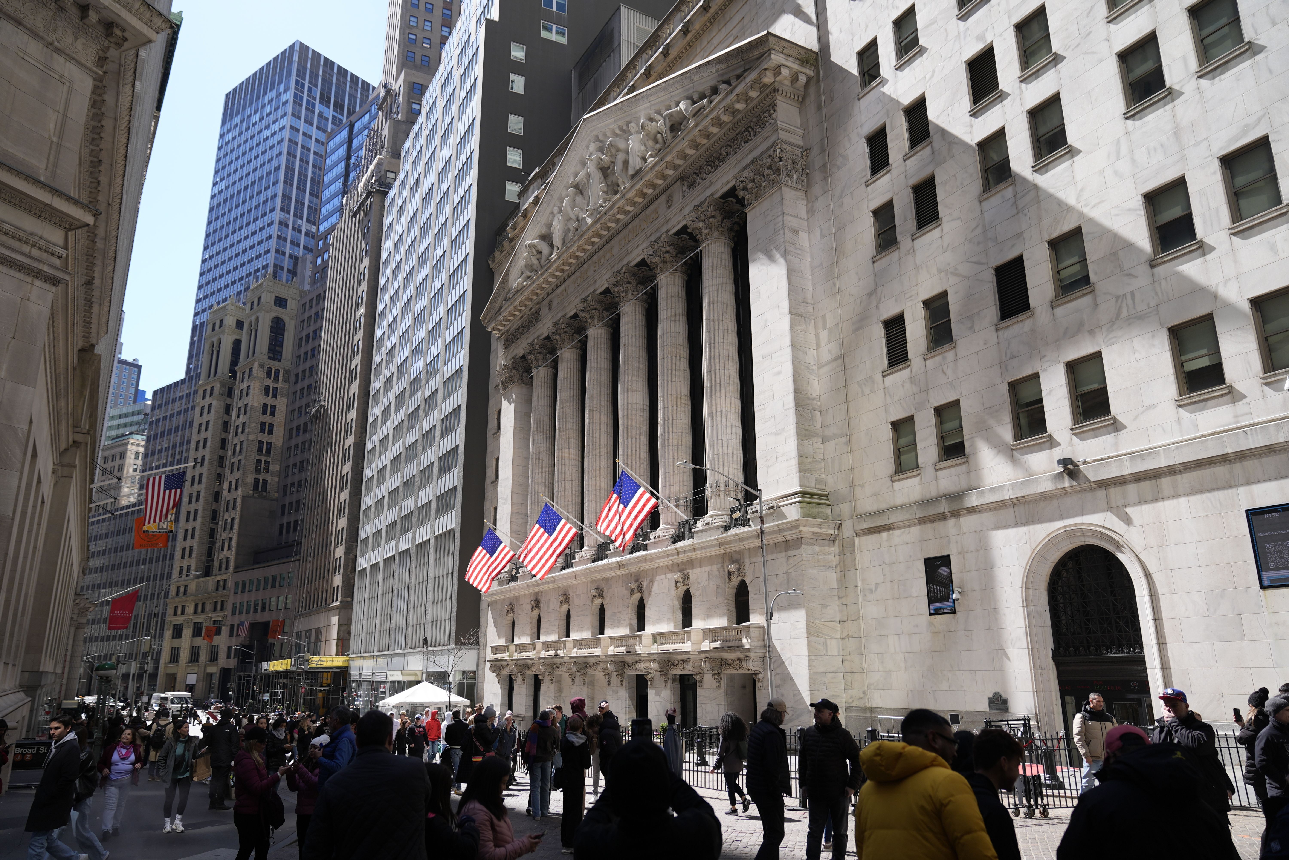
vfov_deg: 53.1
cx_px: 644
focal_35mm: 24
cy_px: 430
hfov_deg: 73.7
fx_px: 859
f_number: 2.8
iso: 320
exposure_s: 1/2500
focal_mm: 24
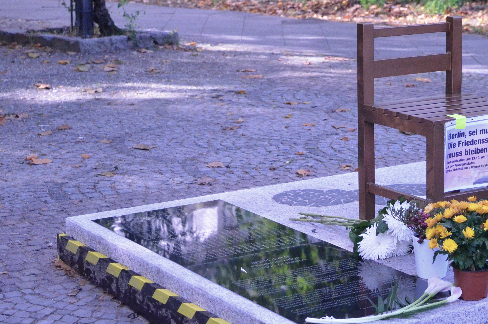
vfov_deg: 14.2
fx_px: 1298
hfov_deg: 20.9
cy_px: 112
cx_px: 423
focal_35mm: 96
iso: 6400
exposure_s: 1/2000
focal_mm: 35
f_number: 4
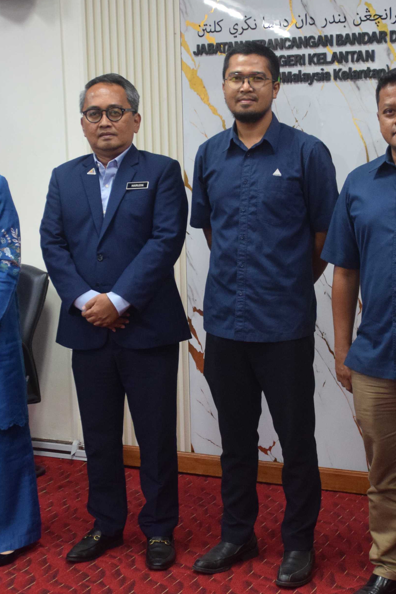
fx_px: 1006
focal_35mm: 61
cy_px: 347
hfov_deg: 22.3
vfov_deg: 32.8
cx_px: 199
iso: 1600
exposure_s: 1/60
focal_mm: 22
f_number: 3.5
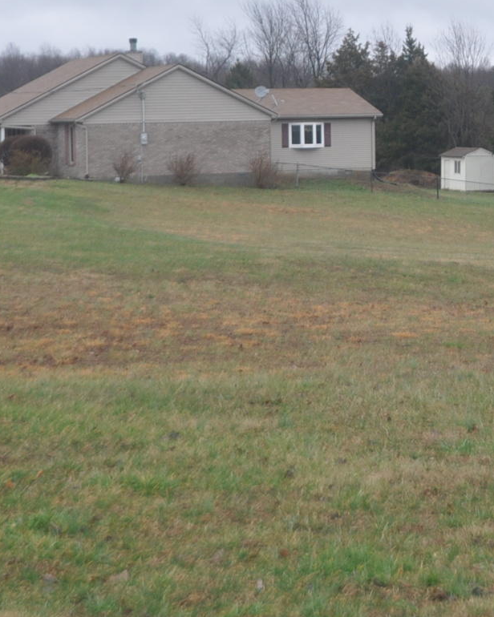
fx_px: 1718
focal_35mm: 94
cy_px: 138
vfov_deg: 20.2
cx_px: 441
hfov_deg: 16.2
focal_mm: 24
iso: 220
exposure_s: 1/125
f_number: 5.6
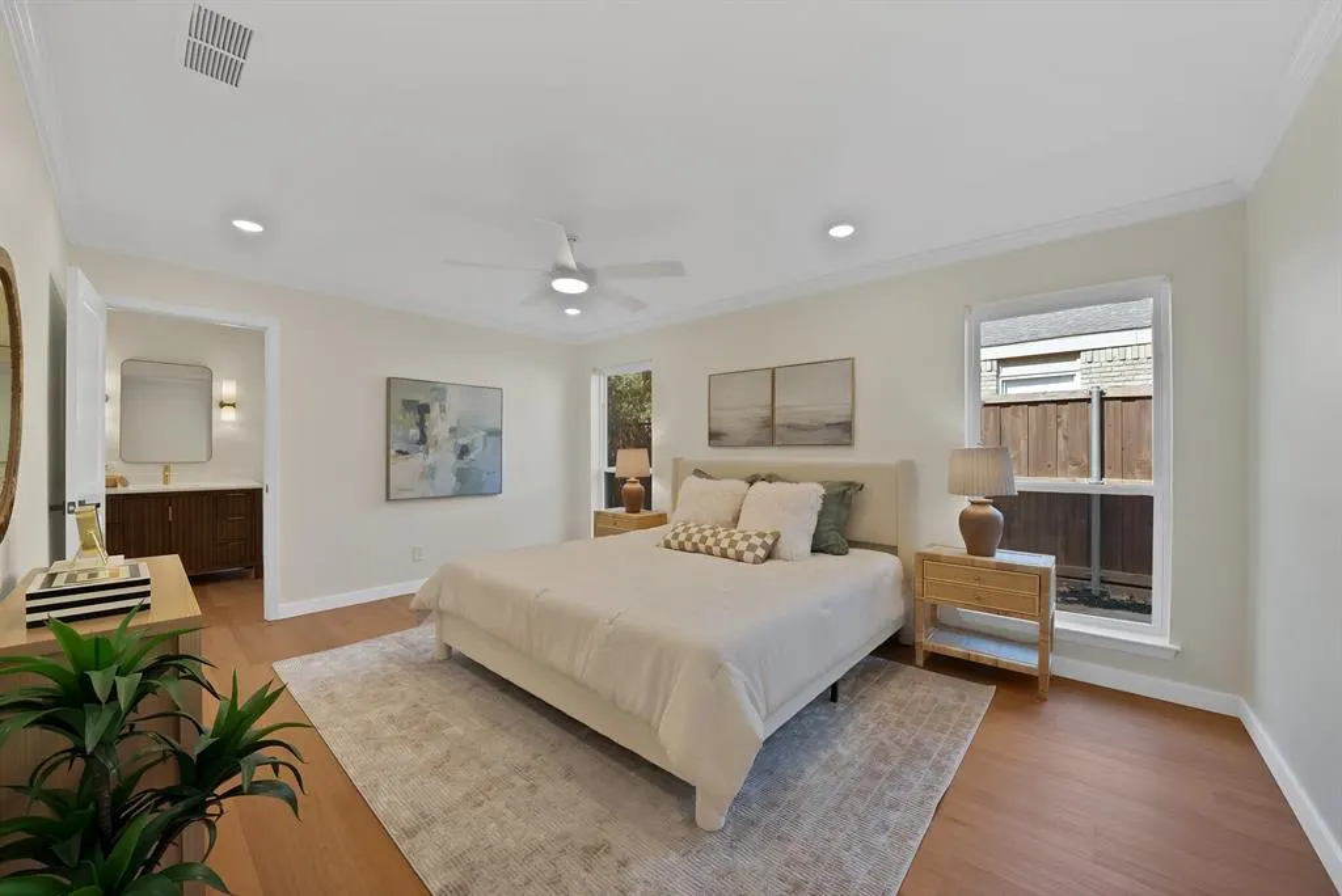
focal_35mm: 12
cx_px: 671
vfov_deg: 90.1
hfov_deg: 112.6
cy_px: 448
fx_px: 448
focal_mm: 12
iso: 640
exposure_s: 1/10
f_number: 9
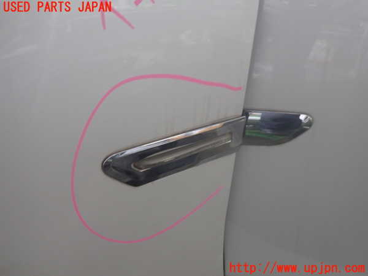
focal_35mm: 30
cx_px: 184
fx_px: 319
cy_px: 138
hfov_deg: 60.0
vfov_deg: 46.8
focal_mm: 5.4
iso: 320
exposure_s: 1/30
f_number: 2.3
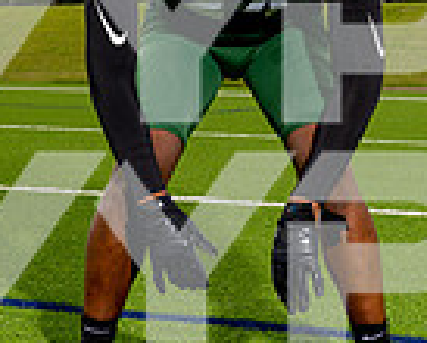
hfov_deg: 16.0
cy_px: 249
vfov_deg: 12.8
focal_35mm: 120
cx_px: 252
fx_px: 1519
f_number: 8
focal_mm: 39
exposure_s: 1/250
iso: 100
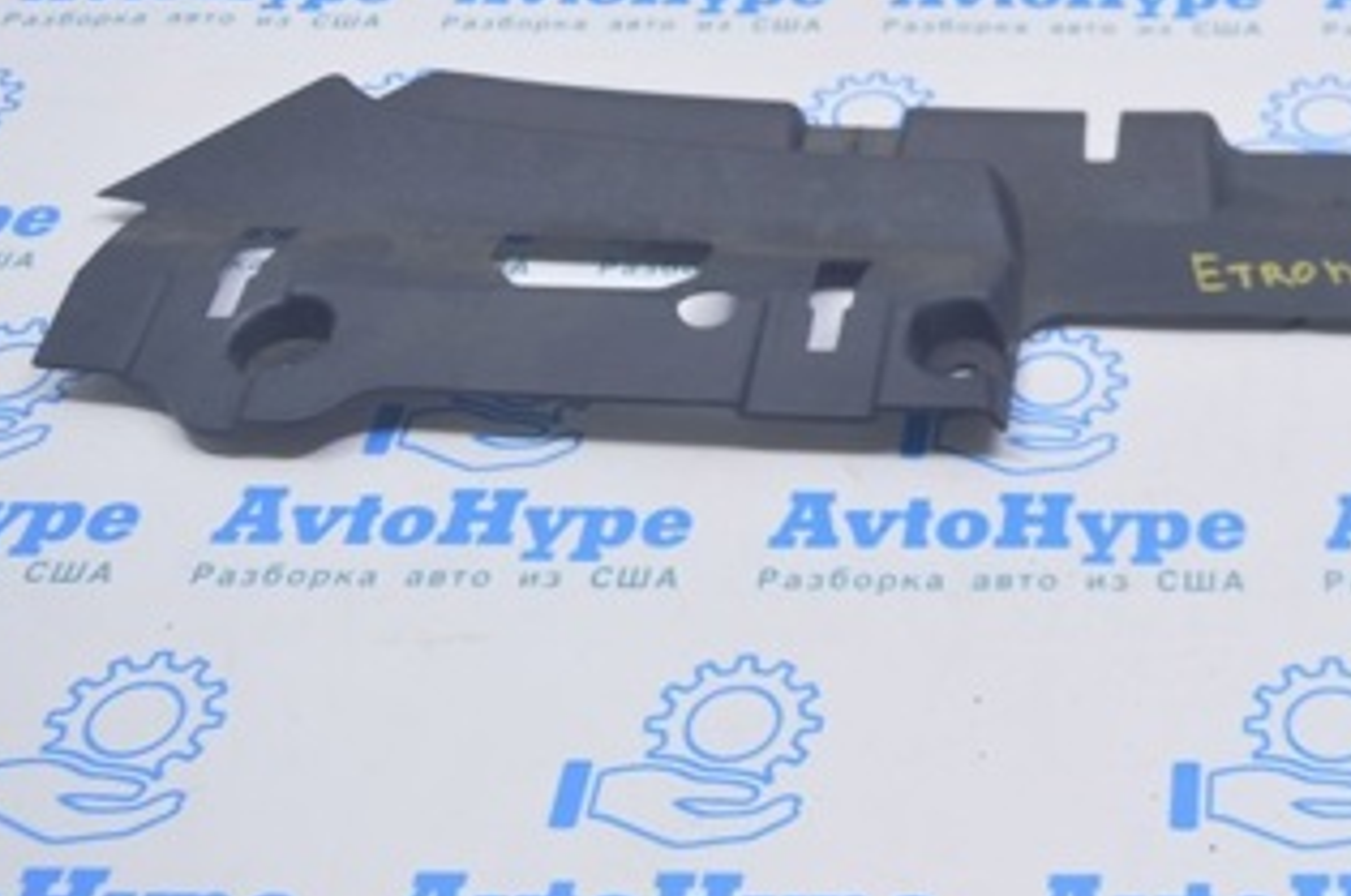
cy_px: 41
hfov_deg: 27.4
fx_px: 2623
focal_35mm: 70
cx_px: 1312
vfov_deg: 19.0
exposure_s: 1/20
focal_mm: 23
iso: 400
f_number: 5.6
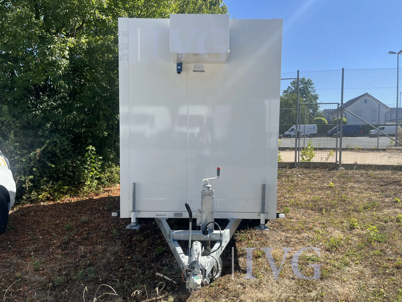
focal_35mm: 27
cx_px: 197
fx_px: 314
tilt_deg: -3.2
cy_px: 154
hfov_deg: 65.3
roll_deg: +0.7
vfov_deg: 51.4
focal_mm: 5.1
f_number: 1.6
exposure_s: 1/2463
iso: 50
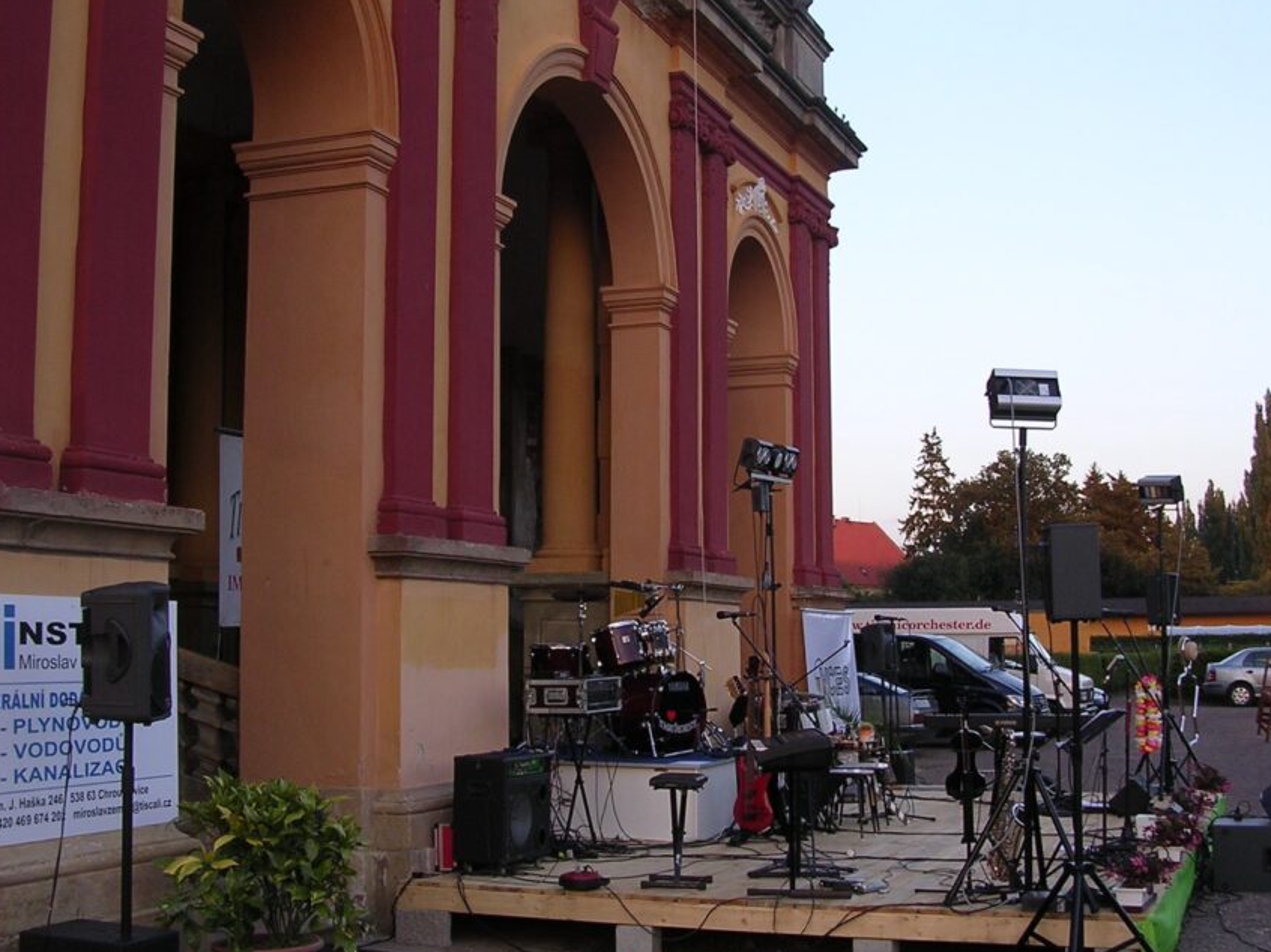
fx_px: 1689
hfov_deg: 41.2
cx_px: 657
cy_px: 465
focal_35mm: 46
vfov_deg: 31.5
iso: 100
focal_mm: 5.8
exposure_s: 1/85.8
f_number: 2.8
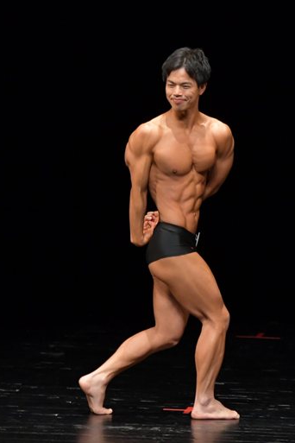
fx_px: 5568
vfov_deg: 4.6
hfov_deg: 3.0
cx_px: 214
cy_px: 221
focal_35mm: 453
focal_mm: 200
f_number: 5.6
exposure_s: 1/400
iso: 3200
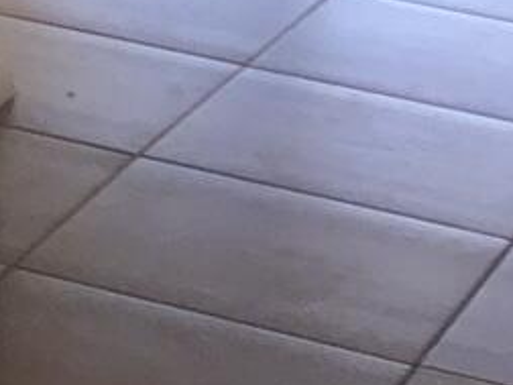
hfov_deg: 7.5
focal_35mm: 232
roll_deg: -1.0
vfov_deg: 5.7
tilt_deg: -1.3
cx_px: -1012
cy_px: -998
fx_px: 3438
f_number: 2.2
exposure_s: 1/120
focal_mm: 4.15
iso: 32
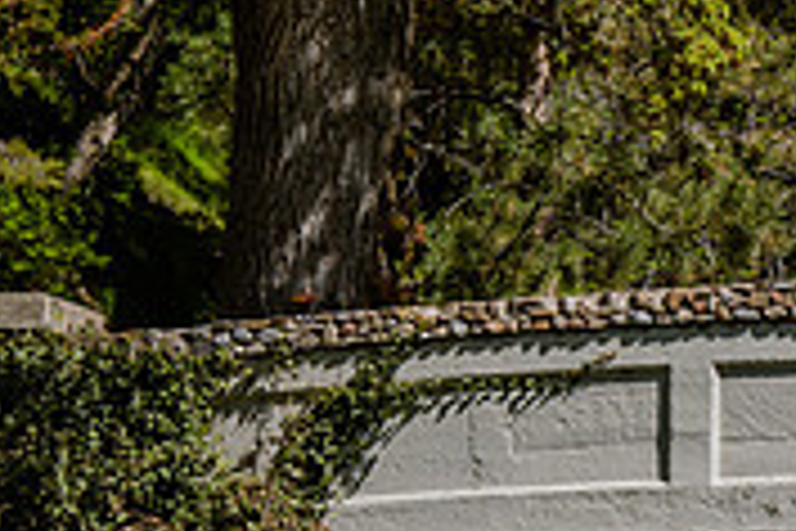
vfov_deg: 6.2
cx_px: 1058
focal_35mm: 222
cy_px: 426
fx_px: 4908
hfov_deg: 9.1
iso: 200
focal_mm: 62
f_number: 10
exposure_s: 1/160
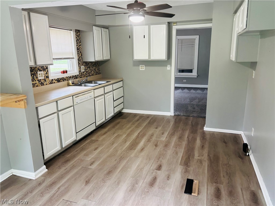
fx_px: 207
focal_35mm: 26
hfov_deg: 67.3
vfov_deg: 53.1
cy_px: 103
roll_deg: +1.1
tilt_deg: -14.3
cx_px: 138
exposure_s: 1/60
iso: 250
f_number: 1.6
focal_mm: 5.96
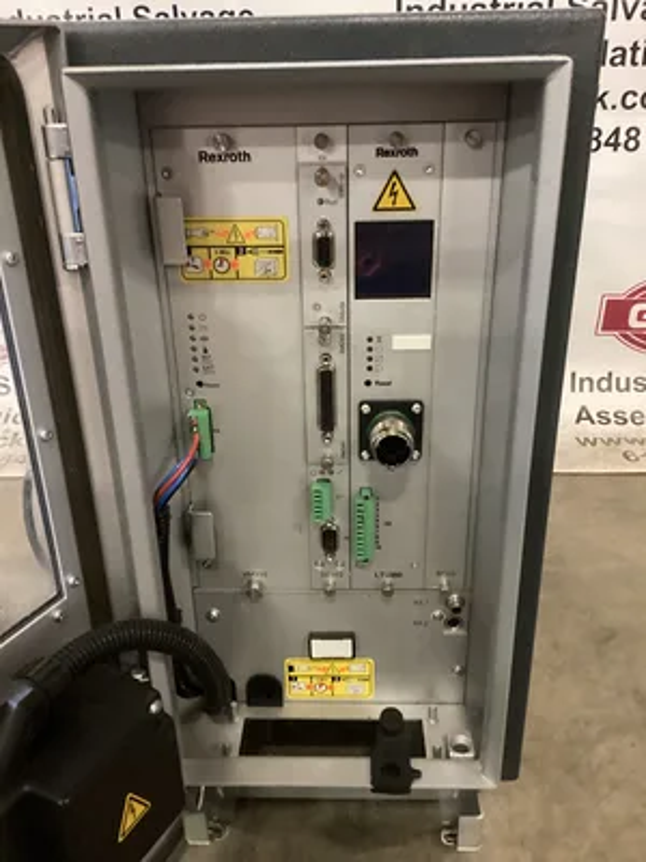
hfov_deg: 45.4
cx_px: 323
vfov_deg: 58.4
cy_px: 431
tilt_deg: -24.1
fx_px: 771
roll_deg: +3.3
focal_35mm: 31
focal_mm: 3.3
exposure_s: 1/25
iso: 640
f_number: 2.4
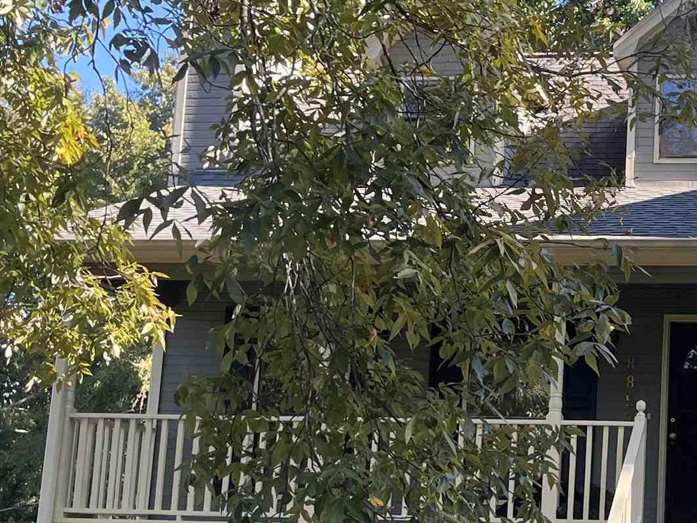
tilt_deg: +11.8
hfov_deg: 25.0
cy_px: 267
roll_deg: -1.2
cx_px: 666
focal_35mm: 75
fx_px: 1510
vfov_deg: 19.6
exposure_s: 1/473
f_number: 1.6
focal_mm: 5.1
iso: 50
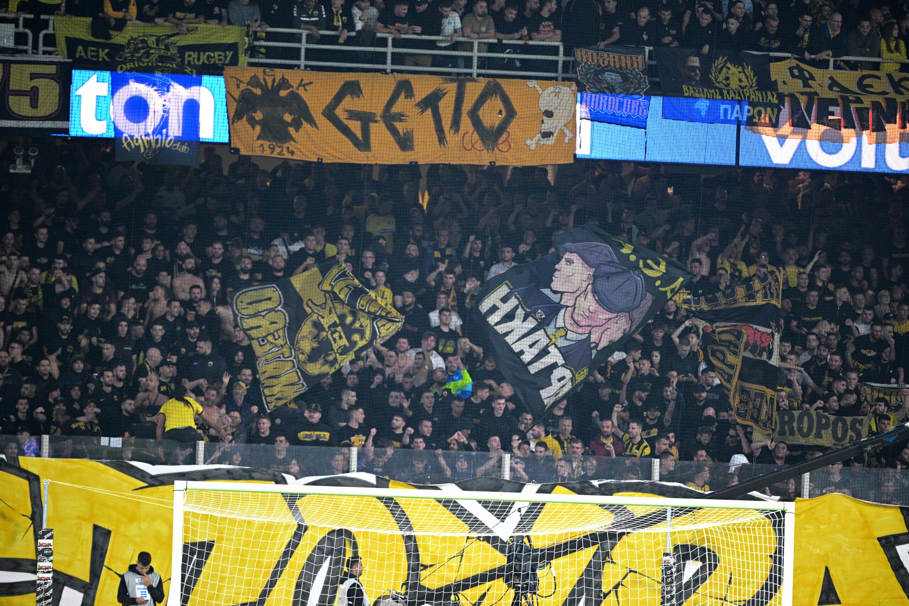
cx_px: 454
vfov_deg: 3.4
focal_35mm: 400
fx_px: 10100
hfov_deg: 5.2
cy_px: 303
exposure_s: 1/500
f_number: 3.2
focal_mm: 400
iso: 2000
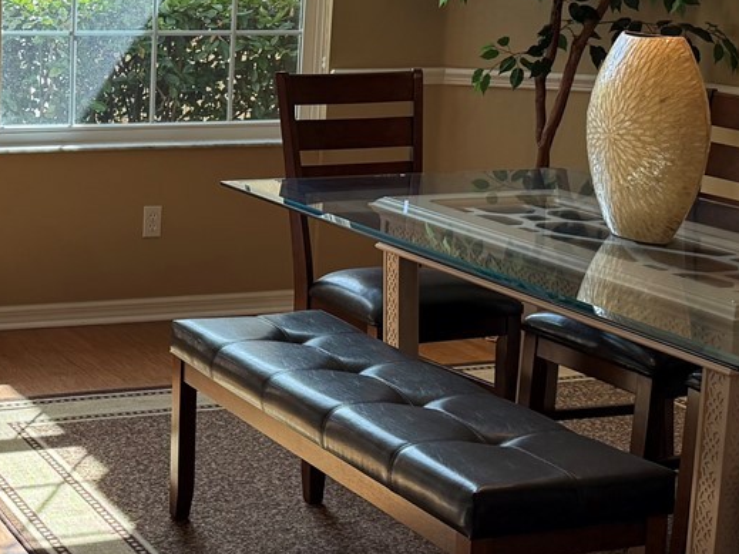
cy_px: 194
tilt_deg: -9.5
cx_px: 53
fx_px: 1579
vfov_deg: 19.8
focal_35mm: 74
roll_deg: -1.6
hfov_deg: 25.4
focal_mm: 6.76
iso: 100
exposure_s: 1/412
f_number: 1.78
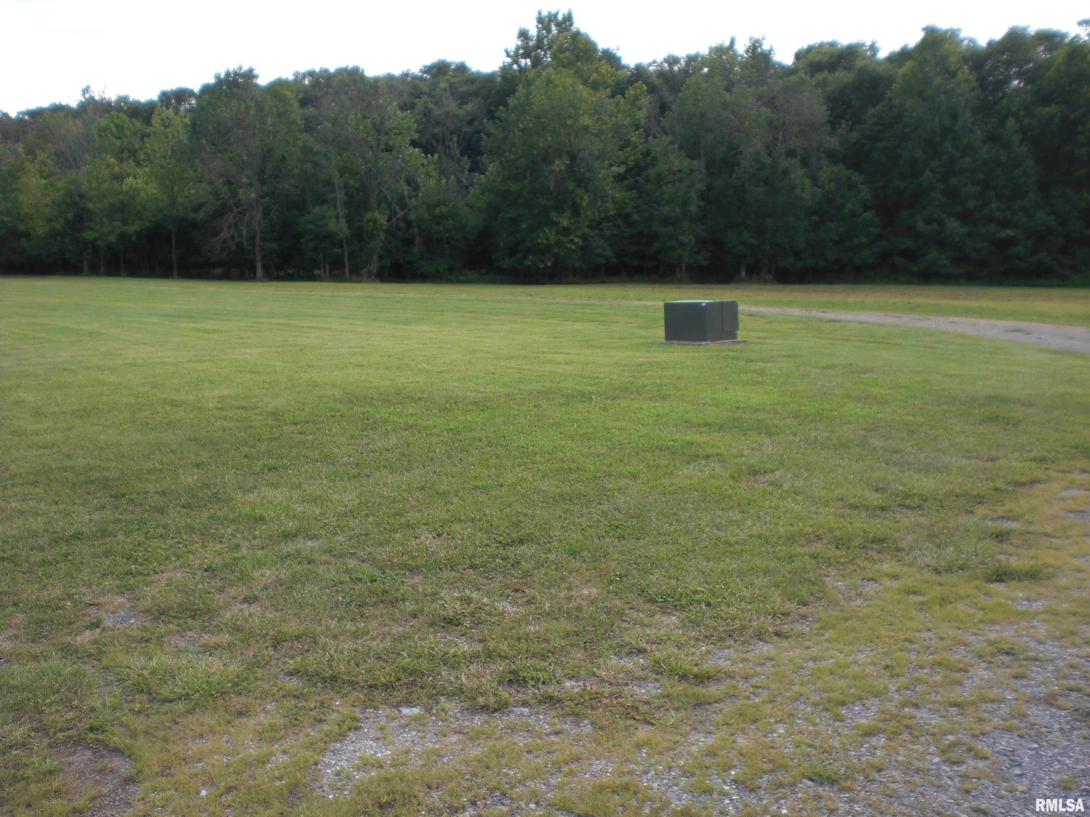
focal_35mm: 38
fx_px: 1197
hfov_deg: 49.0
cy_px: 408
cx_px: 545
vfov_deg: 37.7
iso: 64
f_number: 3.1
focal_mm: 6.3
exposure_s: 1/320
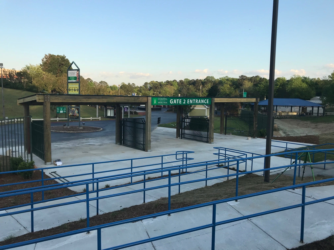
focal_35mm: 28
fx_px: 270
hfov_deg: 63.4
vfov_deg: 49.7
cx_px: 167
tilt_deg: -6.0
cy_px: 125
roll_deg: -0.5
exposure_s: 1/766
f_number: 1.8
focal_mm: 3.99
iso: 20
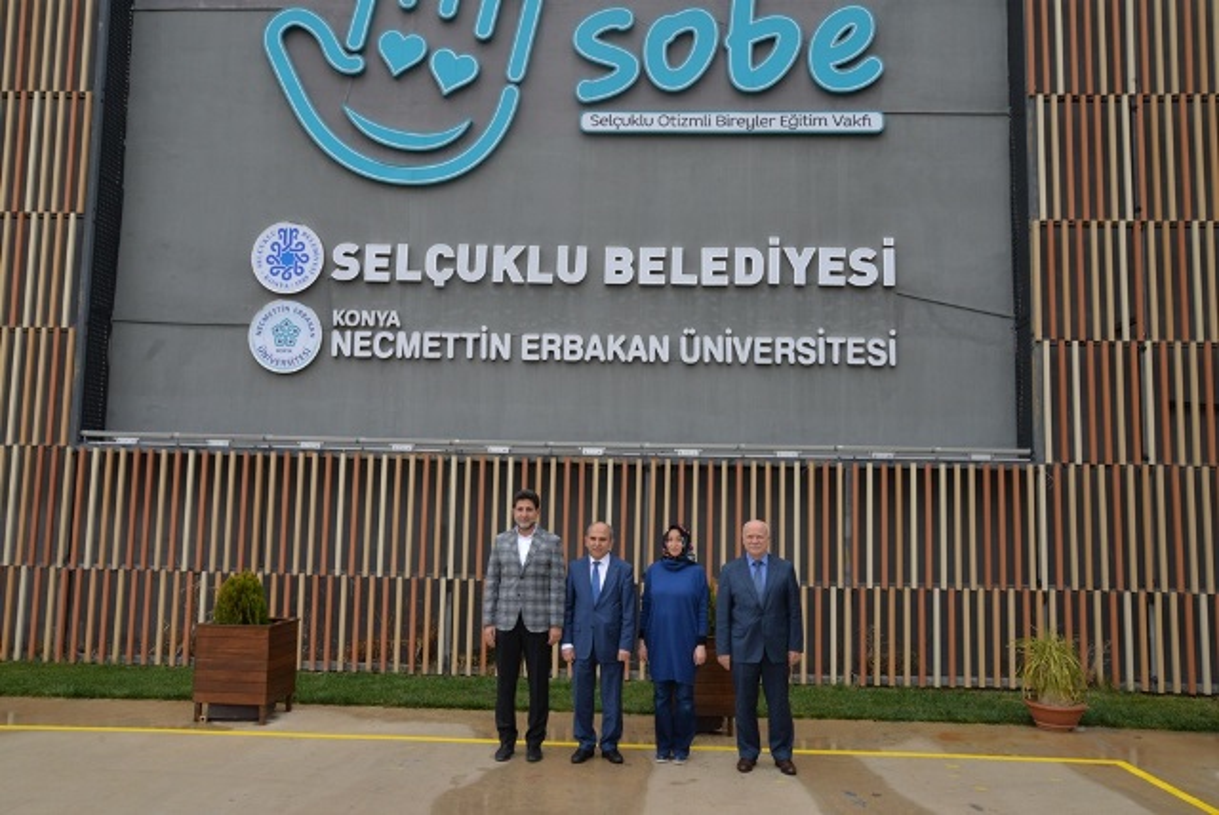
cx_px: 610
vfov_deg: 45.0
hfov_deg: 63.6
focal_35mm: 29
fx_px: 983
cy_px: 408
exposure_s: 1/500
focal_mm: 29
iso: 1250
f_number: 11
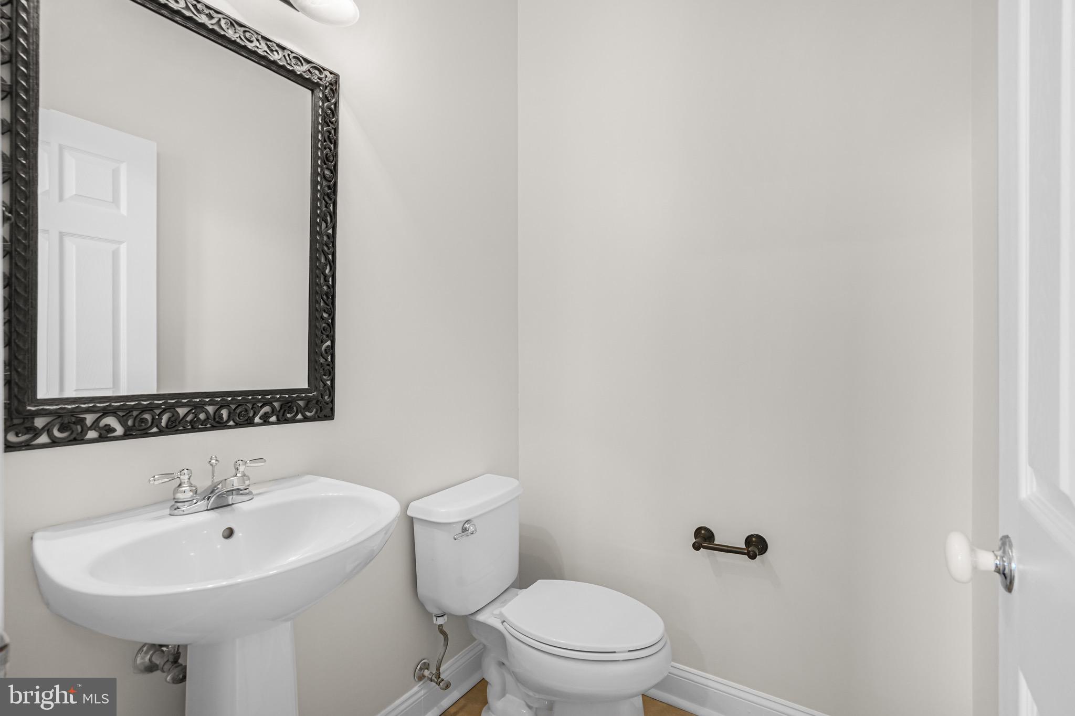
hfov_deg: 96.8
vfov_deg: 73.7
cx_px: 538
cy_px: 358
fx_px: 478
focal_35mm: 16
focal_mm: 16
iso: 800
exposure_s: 1/25
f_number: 8
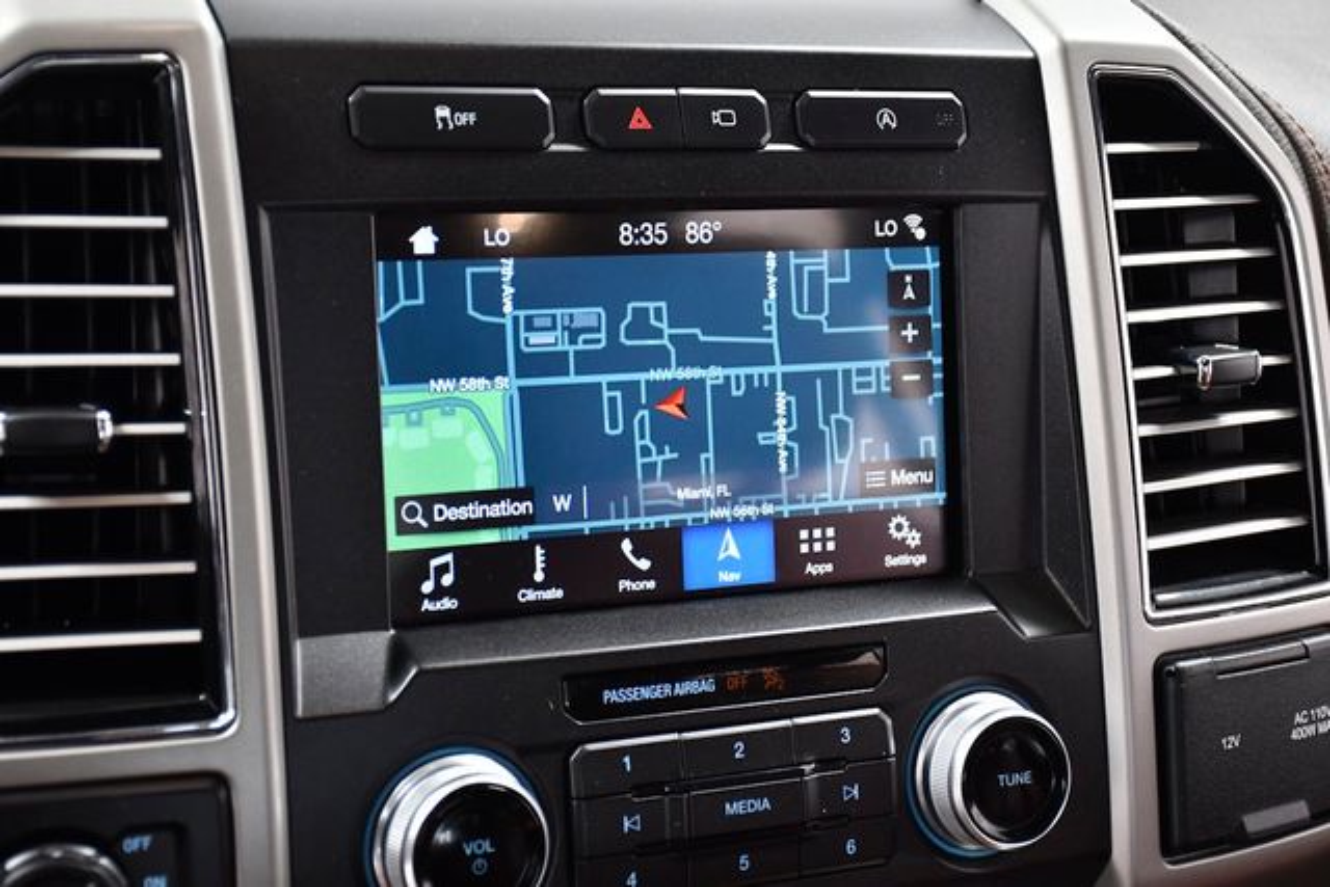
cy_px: 444
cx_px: 665
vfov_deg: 20.3
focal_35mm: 67
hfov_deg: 30.1
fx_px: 2476
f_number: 4.5
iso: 1250
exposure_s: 1/80
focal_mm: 45
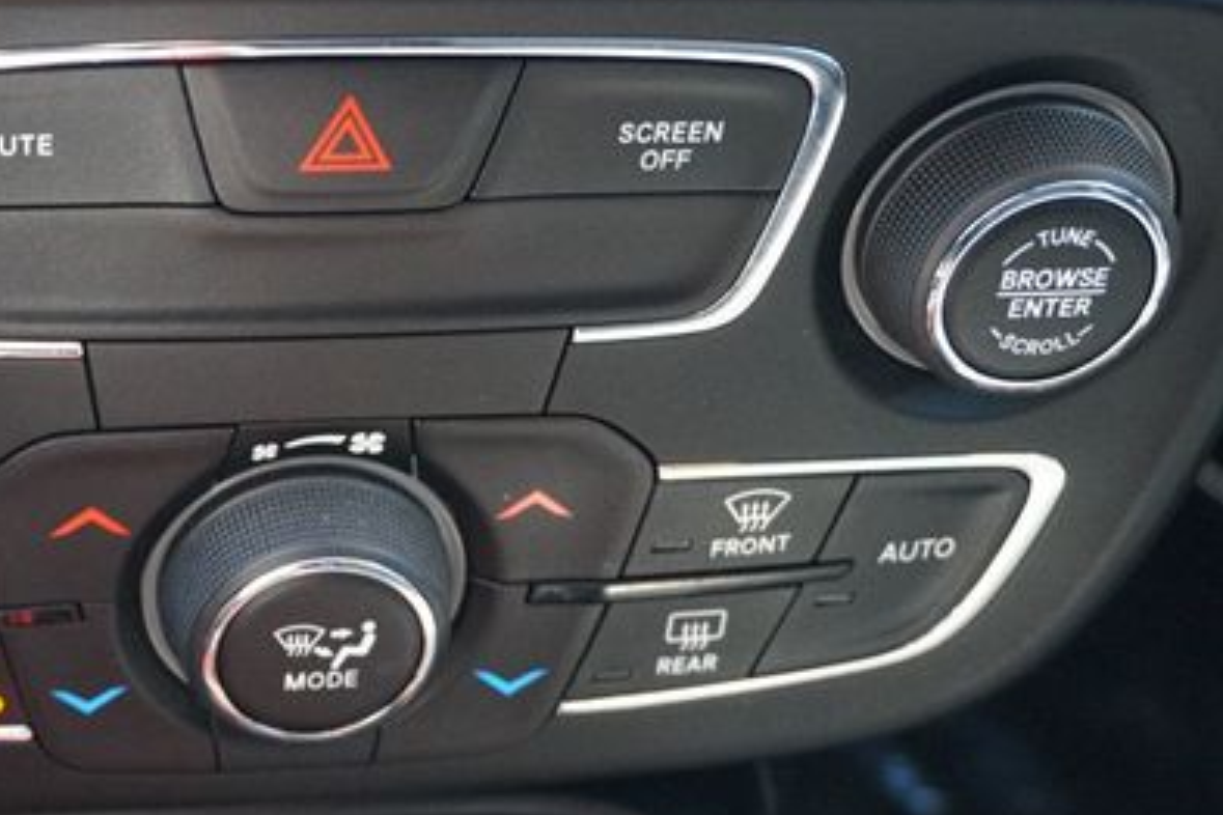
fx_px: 2406
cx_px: 230
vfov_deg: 19.2
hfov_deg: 27.9
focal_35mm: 71
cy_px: 320
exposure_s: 1/60
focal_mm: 29
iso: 2500
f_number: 4.5
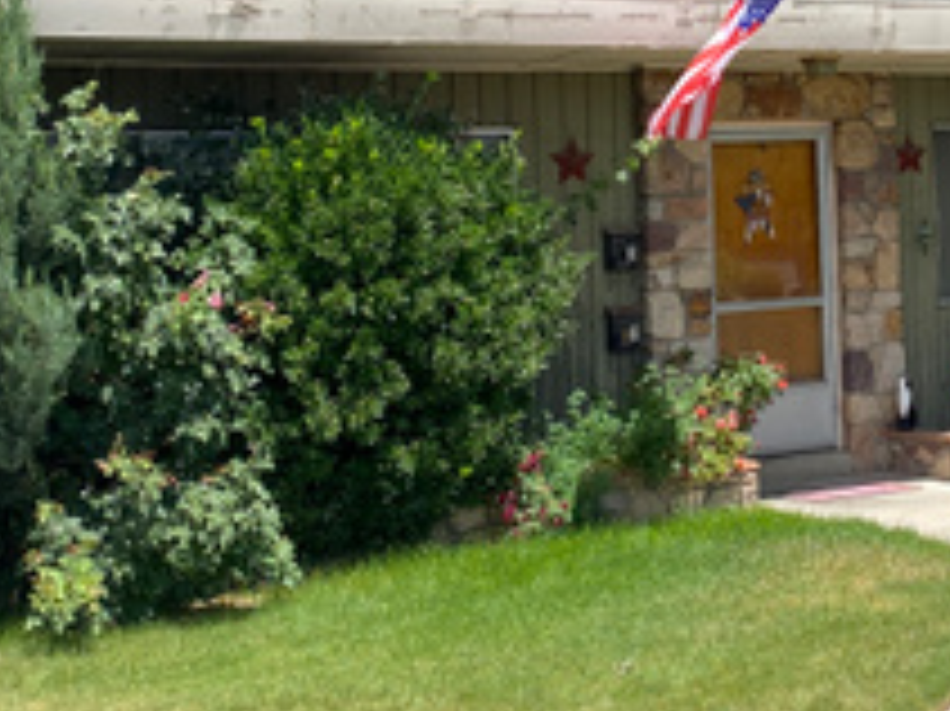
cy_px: 9
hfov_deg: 23.7
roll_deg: +1.6
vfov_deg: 18.2
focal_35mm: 79
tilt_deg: +6.4
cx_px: 945
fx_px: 2167
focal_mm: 4.25
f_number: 1.8
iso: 32
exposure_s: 1/1754
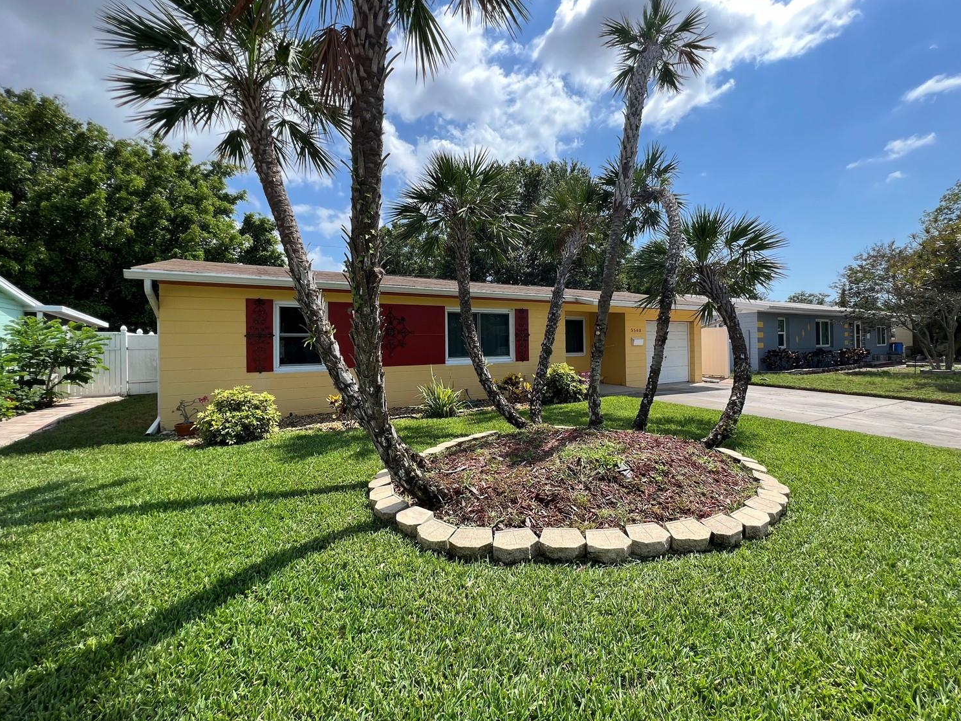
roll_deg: +0.4
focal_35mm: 14
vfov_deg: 85.6
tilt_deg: -1.0
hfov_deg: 102.0
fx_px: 389
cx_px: 504
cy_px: 341
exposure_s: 1/1024
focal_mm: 1.57
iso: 32
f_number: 1.8
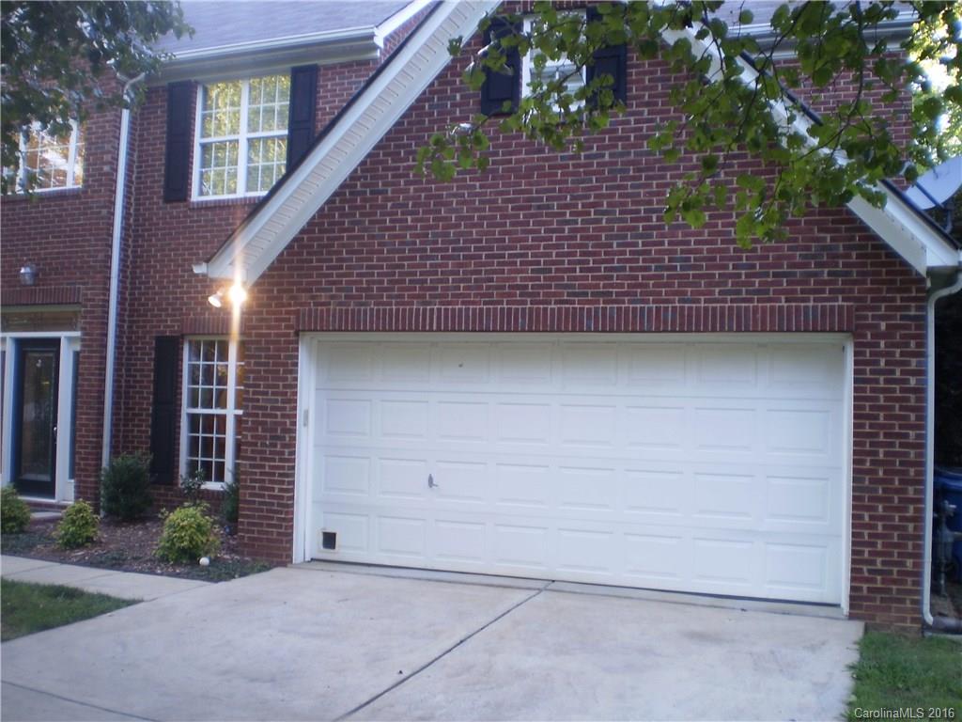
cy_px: 361
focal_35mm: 36
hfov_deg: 51.4
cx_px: 481
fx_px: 1000
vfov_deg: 39.7
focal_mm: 6.3
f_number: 3.1
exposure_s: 1/30
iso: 80
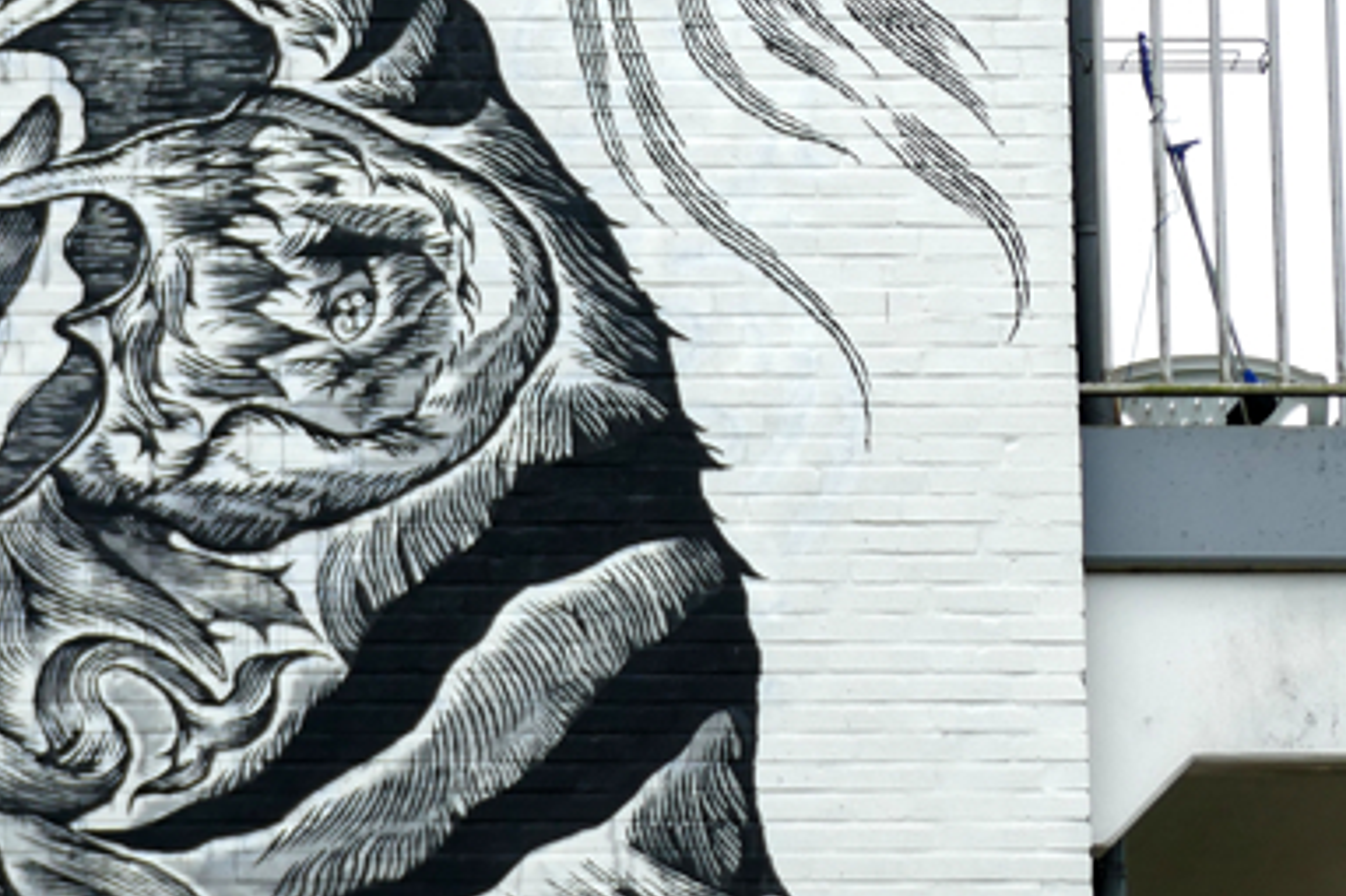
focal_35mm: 281
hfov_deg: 7.3
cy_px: 339
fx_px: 10501
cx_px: -197
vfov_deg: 4.9
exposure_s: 1/640
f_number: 3.9
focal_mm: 38.5
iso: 125
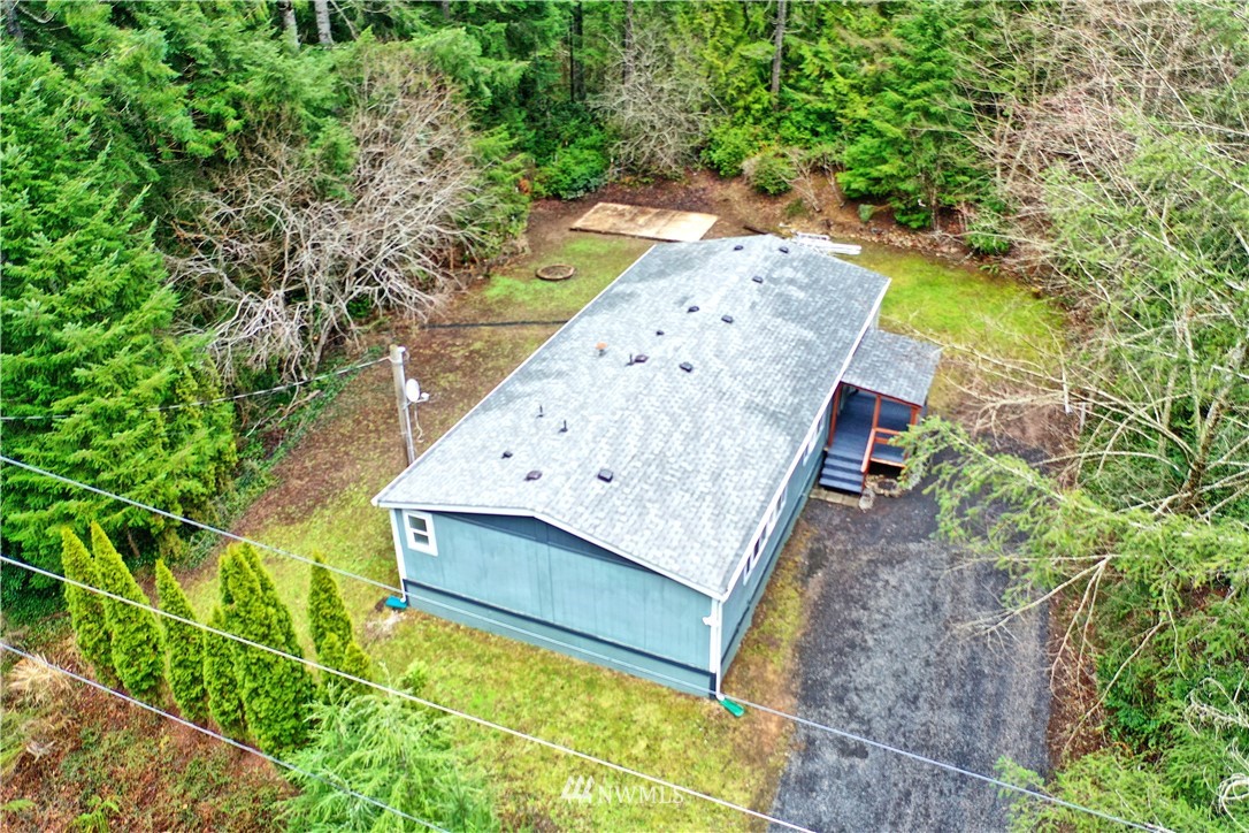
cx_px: 624
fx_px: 971
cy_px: 416
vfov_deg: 46.4
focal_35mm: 28
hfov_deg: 65.5
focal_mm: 10.3
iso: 100
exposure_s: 1/60
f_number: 2.8
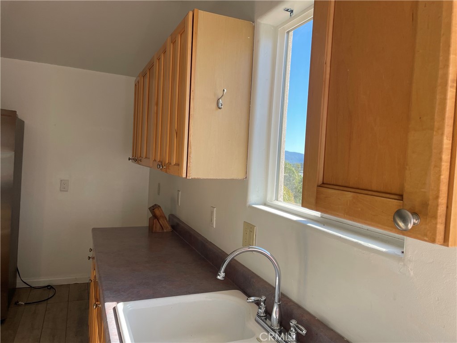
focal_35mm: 26
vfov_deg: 53.1
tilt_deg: -1.4
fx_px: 343
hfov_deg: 67.3
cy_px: 172
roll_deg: -2.7
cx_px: 228
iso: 32
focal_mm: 4.2
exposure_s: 1/360
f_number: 1.6
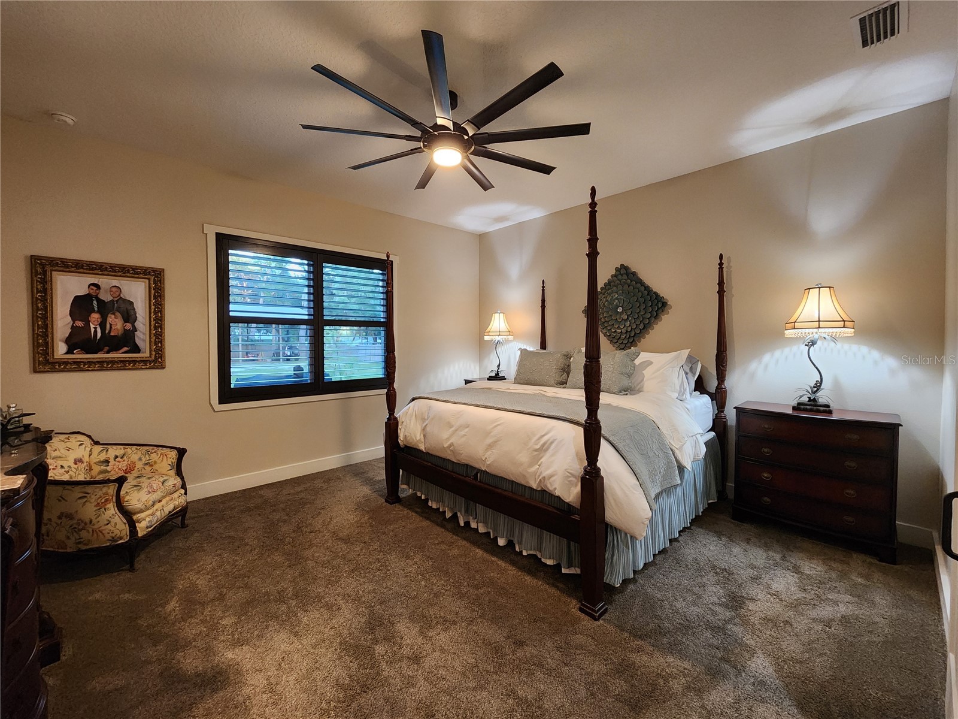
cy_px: 360
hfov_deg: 106.2
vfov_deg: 89.9
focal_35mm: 13
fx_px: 360
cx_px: 479
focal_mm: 2.2
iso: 400
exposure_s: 1/30
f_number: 2.2
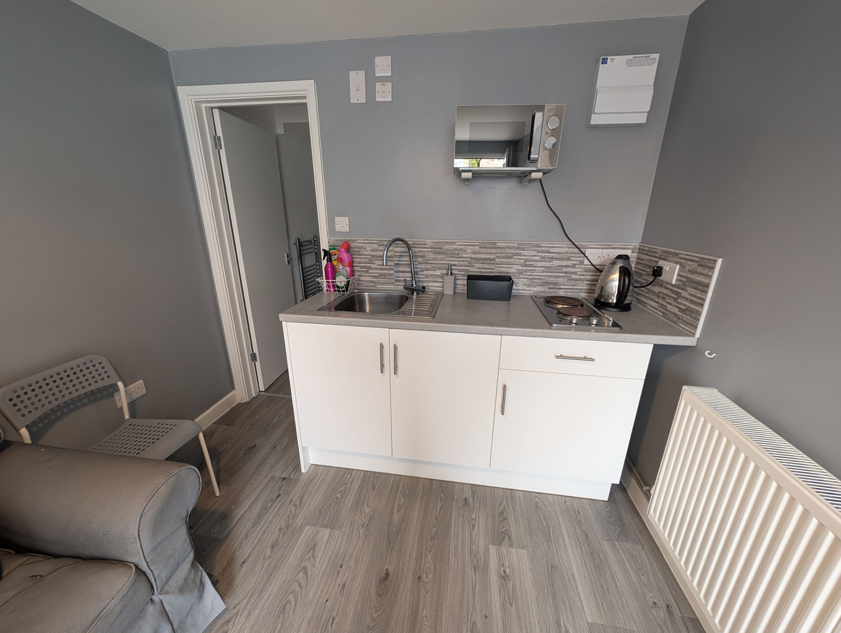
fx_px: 292
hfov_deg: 110.5
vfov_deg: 94.6
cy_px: 316
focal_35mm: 12
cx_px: 420
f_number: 1.7
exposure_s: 1/52.2
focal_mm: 2.02
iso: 150
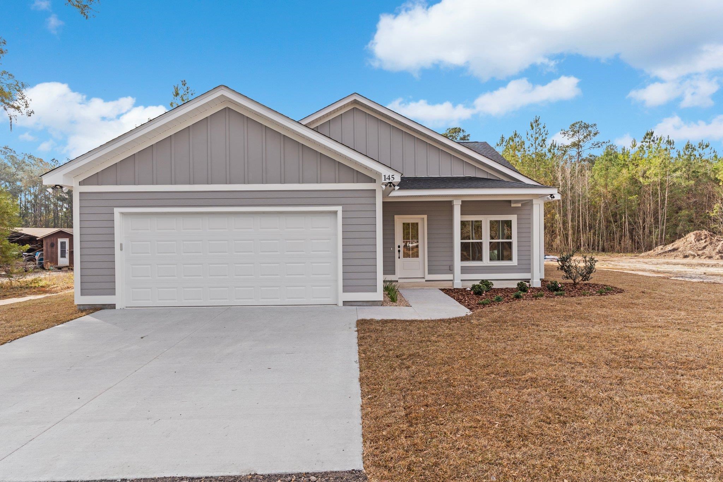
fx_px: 422
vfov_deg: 59.5
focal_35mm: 21
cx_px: 362
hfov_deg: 81.2
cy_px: 241
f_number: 9
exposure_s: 1/10
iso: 100
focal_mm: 21
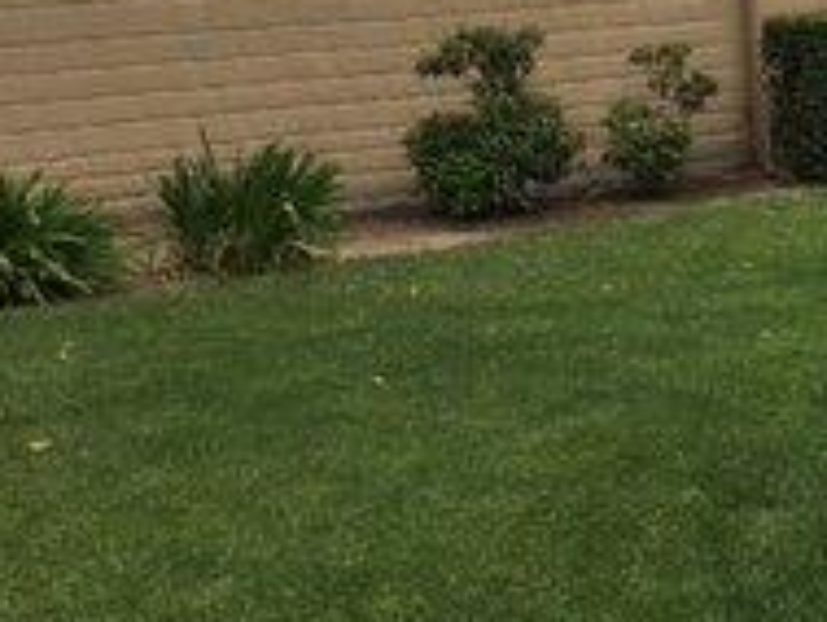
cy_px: 219
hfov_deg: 19.3
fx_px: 2343
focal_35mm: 98
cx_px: 862
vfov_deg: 15.1
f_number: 2.2
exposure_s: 1/686
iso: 25
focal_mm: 4.15
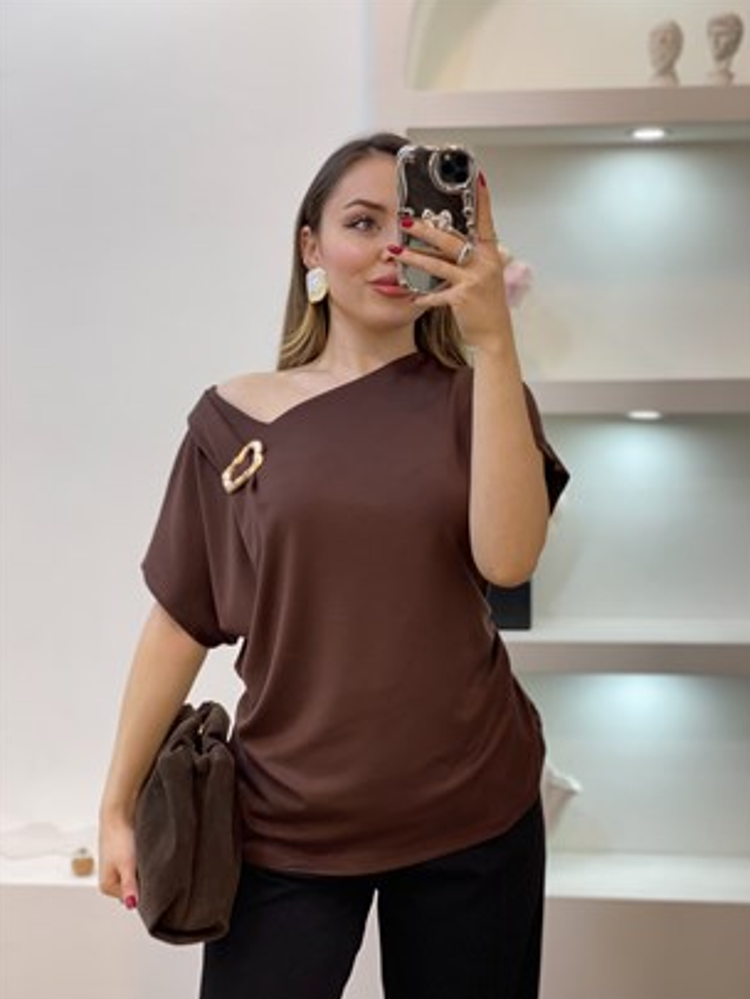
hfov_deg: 27.5
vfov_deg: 36.2
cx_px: 375
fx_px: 1530
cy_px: 500
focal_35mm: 53
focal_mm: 6
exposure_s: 1/100
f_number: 2
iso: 100
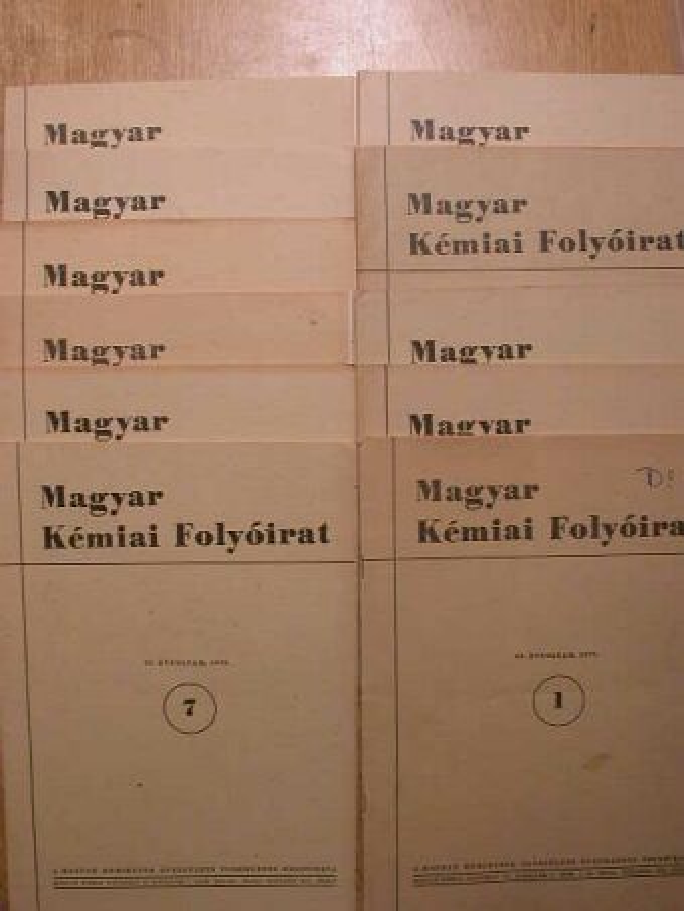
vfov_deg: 45.8
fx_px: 1080
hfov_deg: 35.2
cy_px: 456
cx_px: 342
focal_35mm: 41
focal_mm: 8.6
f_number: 3.8
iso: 100
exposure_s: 1/109
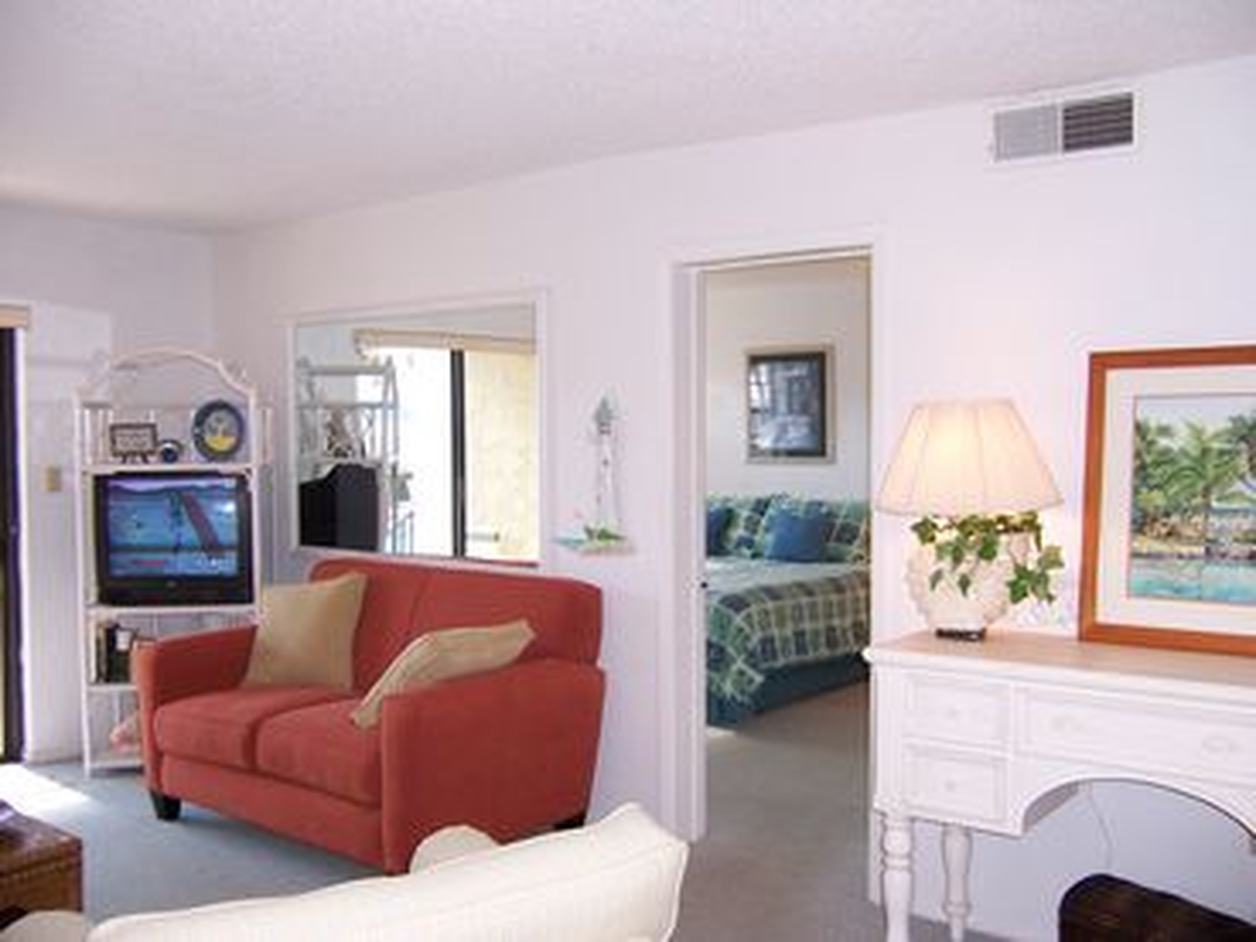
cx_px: 628
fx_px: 1197
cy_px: 471
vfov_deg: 42.9
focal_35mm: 33
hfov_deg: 55.4
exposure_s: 1/60
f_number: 2.8
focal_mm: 5.5
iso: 140
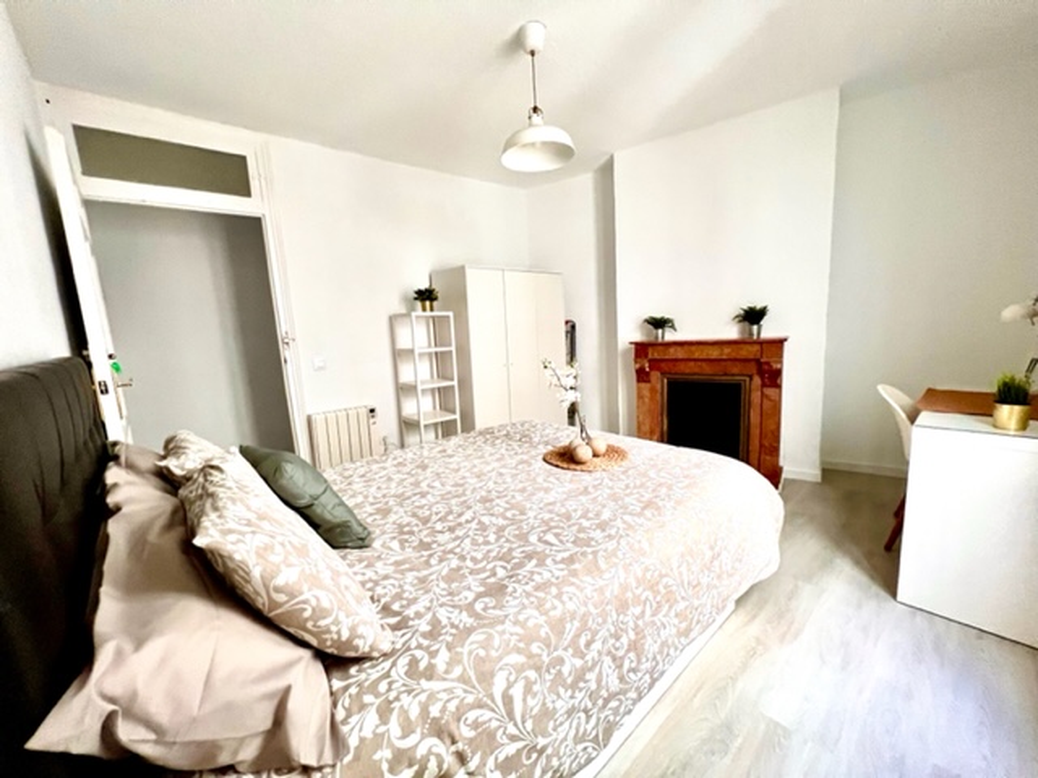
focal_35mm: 13
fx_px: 390
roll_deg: +3.5
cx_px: 519
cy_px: 389
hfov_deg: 106.2
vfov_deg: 89.9
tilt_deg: -9.7
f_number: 1.8
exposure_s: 1/99
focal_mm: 1.57
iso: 250
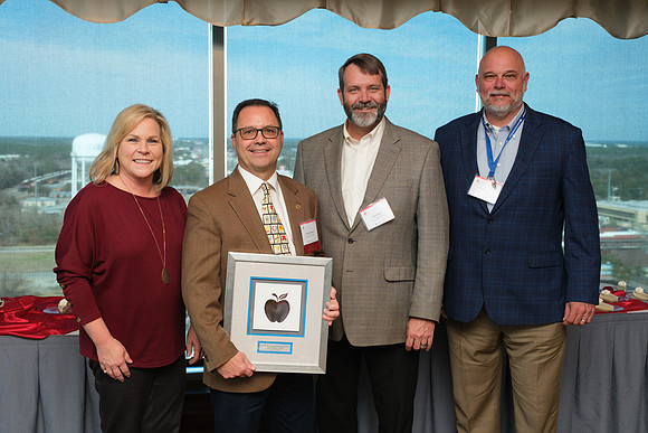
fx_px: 720
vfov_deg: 33.4
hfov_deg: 48.4
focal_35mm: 40
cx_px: 324
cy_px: 216
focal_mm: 26.6
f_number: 4
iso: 640
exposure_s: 1/125
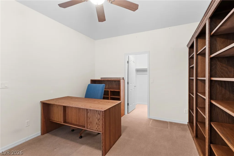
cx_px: 117
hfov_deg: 93.3
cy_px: 78
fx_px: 111
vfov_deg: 70.5
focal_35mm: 17
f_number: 8
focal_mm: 17
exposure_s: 1.3
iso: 400
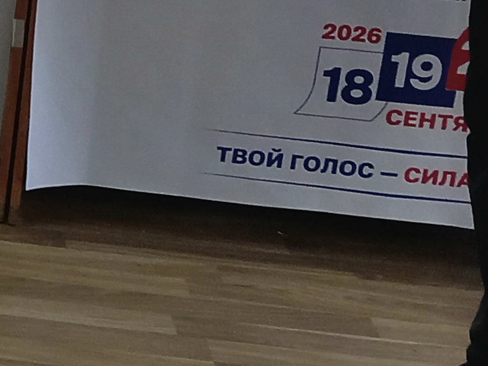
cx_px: -465
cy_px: -160
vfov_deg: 10.9
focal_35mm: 132
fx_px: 1861
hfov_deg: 13.1
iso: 100
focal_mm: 4
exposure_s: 1/50.3
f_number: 1.8
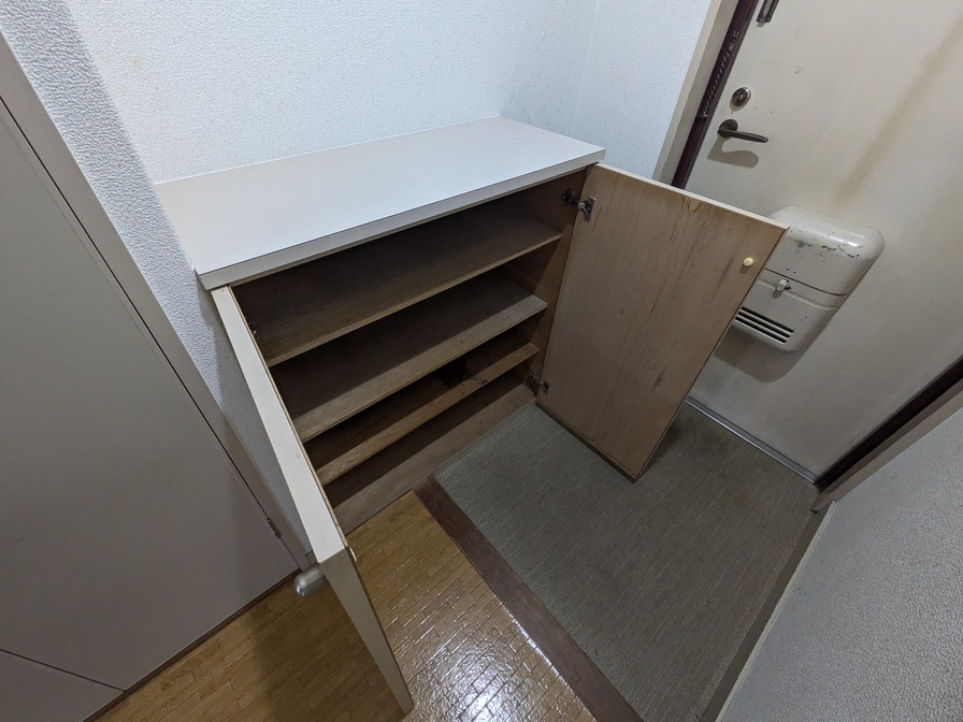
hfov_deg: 98.1
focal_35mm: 15
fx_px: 417
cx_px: 464
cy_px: 344
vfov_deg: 81.7
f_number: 2.2
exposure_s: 1/60
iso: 541
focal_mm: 1.83
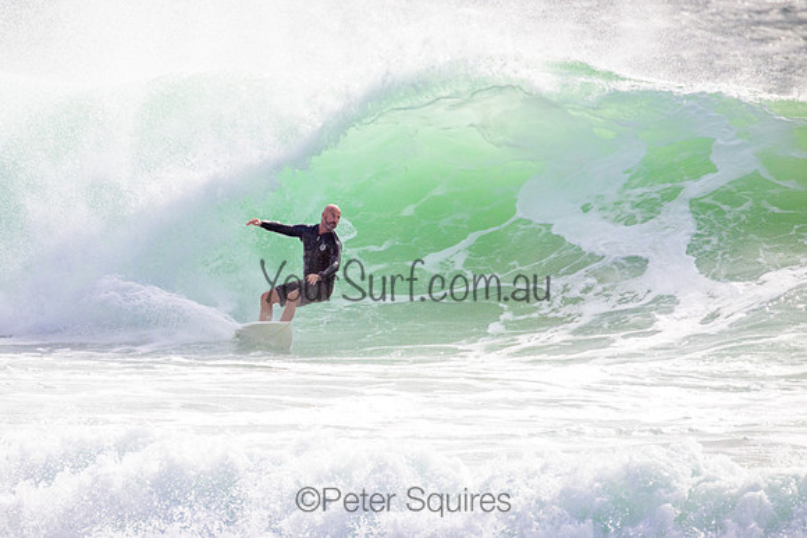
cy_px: 207
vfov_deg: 1.3
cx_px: 309
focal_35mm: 1033
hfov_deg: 2.0
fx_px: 23171
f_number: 11
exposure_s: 1/2000
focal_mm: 800
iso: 640
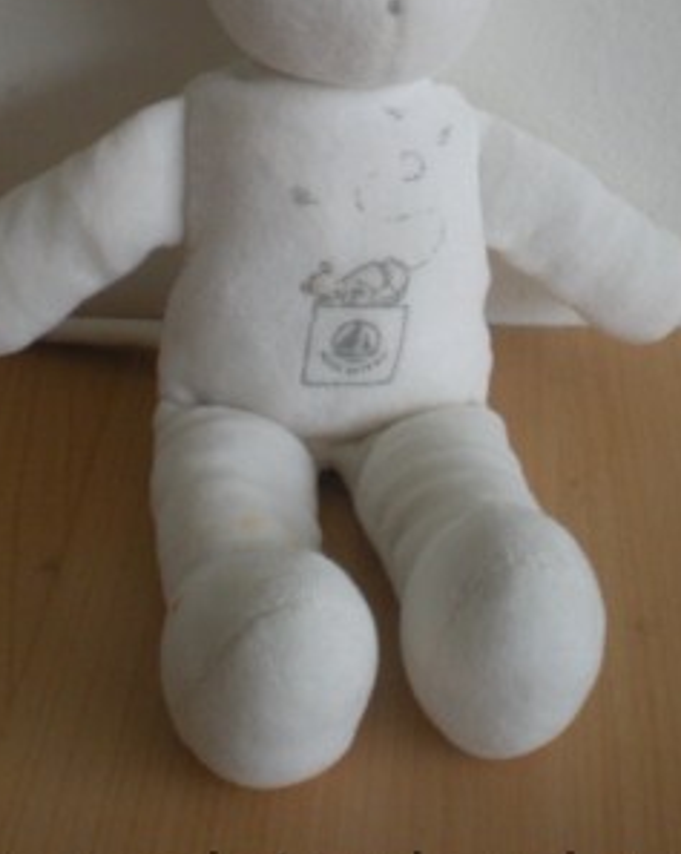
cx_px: 330
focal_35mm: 65
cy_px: 196
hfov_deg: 23.5
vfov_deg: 28.7
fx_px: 1640
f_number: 3.1
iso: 200
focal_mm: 6.3
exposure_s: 1/10.1
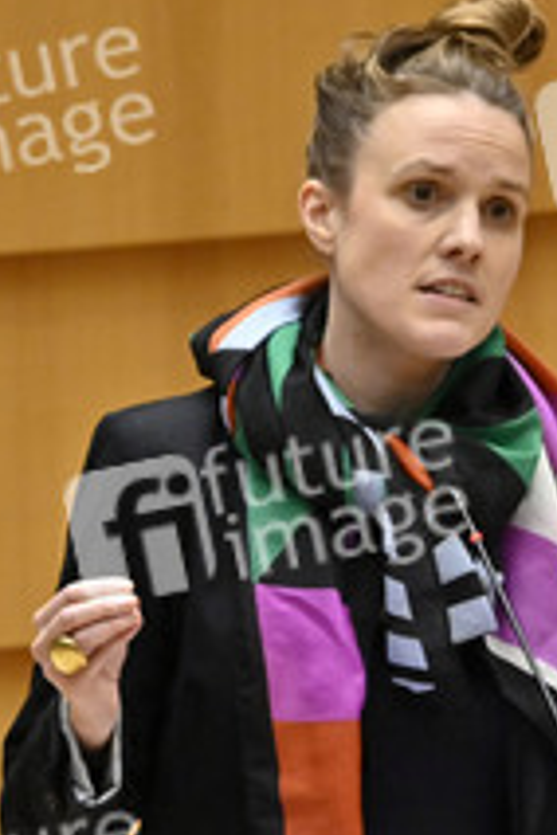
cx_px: 382
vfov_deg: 1.8
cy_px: 710
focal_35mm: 1128
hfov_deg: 1.2
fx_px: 26177
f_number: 6.3
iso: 5000
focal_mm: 600
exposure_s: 1/640
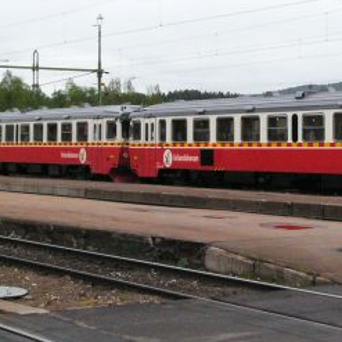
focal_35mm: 99
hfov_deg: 17.4
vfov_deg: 17.4
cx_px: 284
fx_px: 1107
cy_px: 69
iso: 400
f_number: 5.6
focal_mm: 8
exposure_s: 1/400
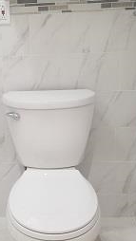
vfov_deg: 45.4
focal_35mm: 45
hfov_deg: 26.2
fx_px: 288
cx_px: 32
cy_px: 115
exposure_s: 1/40
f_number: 1.7
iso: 160
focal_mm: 4.25
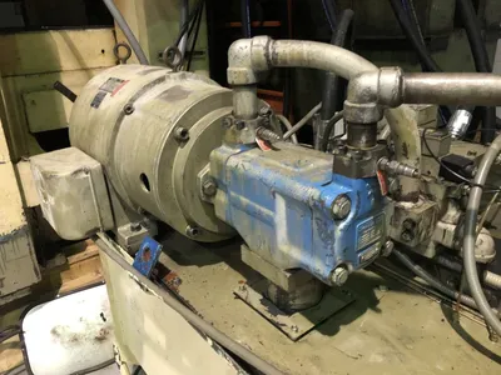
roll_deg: +2.4
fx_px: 405
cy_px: 188
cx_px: 250
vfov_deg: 49.7
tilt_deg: -23.4
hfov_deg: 63.4
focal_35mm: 28
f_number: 1.8
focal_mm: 4
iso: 100
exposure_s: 1/5
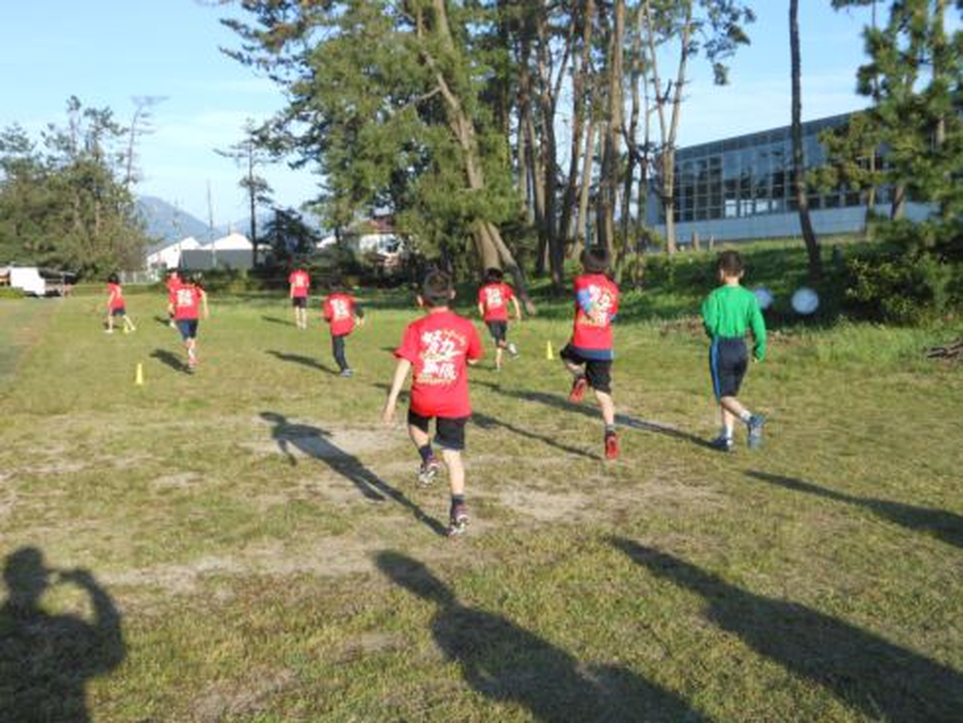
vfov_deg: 37.8
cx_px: 482
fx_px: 1058
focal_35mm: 38
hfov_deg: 49.0
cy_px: 362
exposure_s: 1/400
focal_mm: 6.8
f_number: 3.6
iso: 80
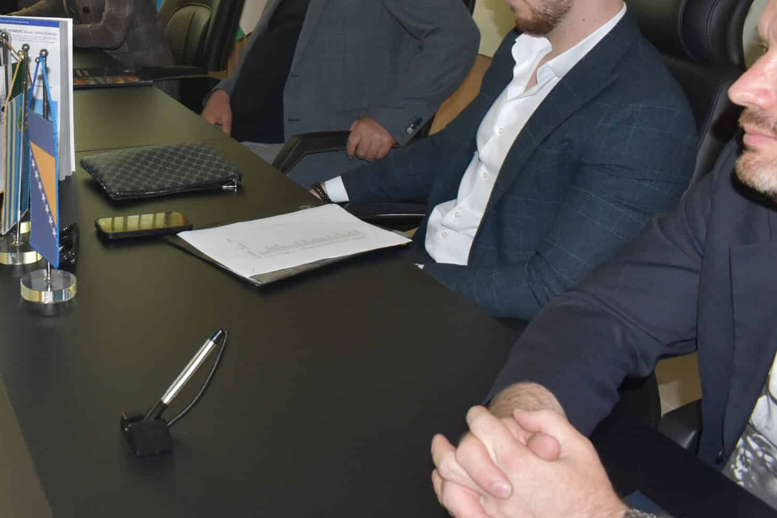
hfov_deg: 40.2
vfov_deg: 28.0
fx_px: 1014
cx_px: 154
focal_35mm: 47
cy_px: 99
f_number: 5.6
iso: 800
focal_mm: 18
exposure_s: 1/125
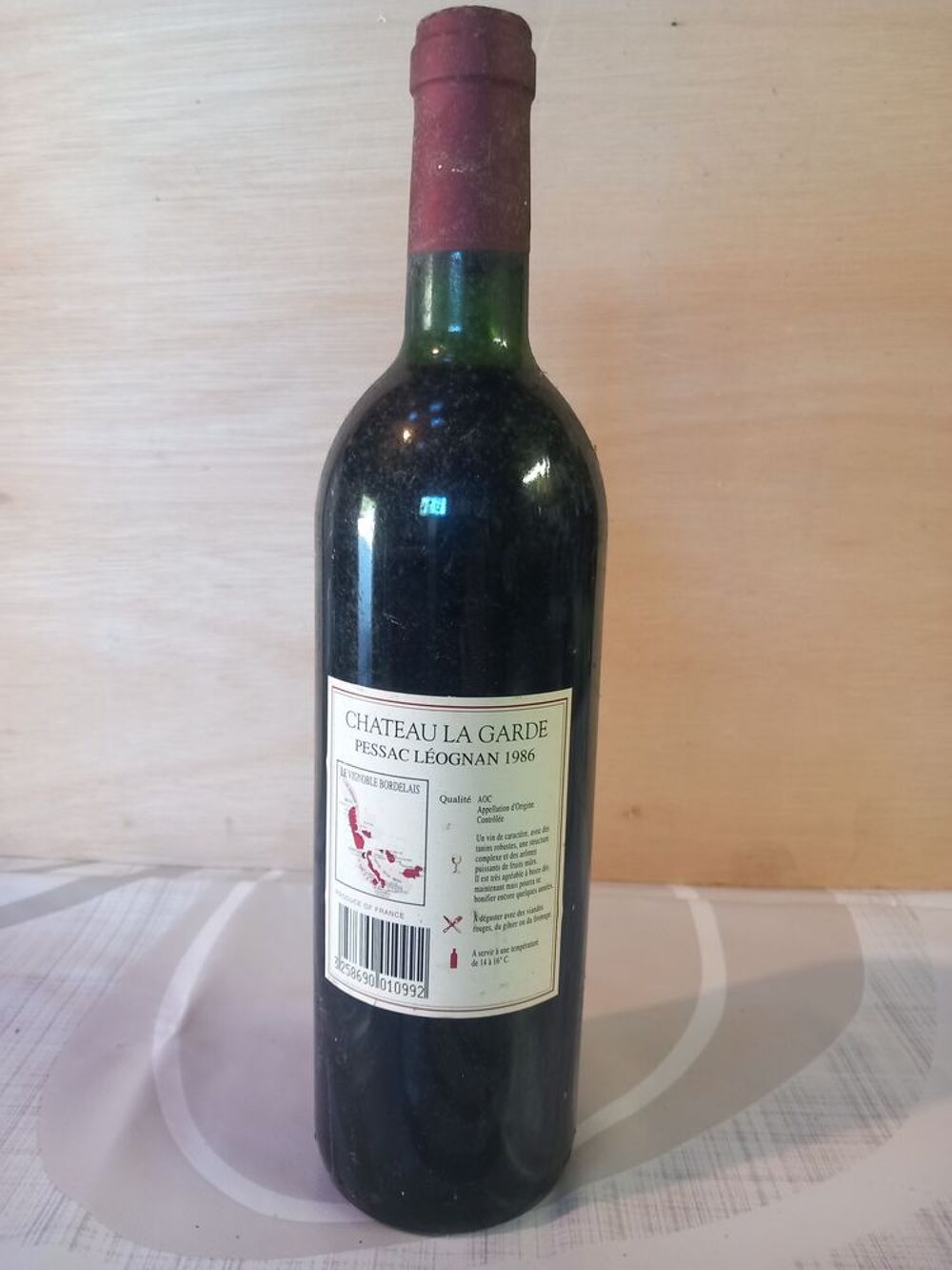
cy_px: 635
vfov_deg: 65.3
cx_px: 476
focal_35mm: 27
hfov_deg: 51.4
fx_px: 990
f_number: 1.8
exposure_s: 1/33
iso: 200
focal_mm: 4
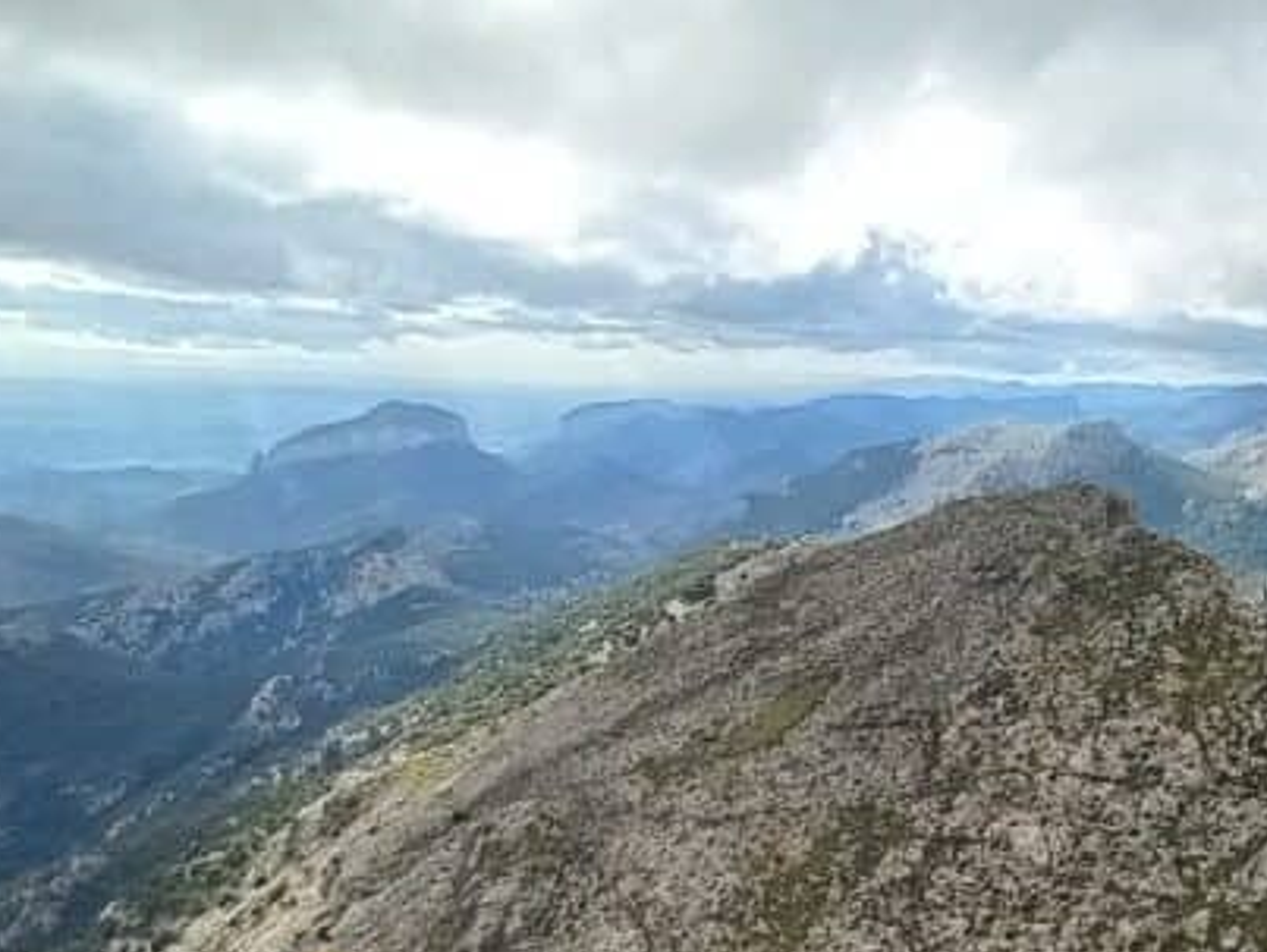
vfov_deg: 41.0
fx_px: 1209
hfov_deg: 48.4
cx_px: 1182
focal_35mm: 33
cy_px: 776
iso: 40
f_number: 2.2
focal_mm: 1.42
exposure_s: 1/418
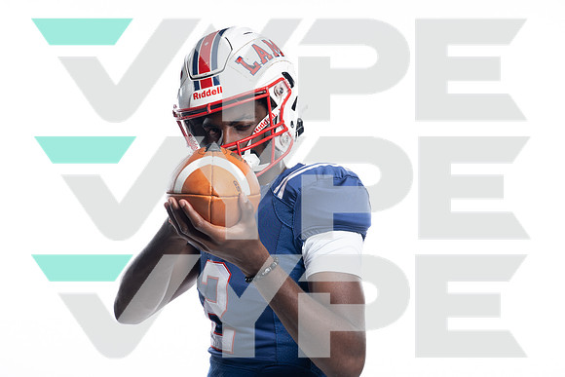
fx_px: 1099
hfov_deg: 28.8
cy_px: 188
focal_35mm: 70
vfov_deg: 19.5
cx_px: 282
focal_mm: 70
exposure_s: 1/250
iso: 200
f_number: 5.6
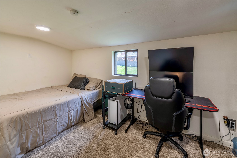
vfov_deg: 81.2
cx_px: 118
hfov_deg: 104.3
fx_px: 92
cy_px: 79
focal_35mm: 14
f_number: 8
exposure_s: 1/20
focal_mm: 14
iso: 320
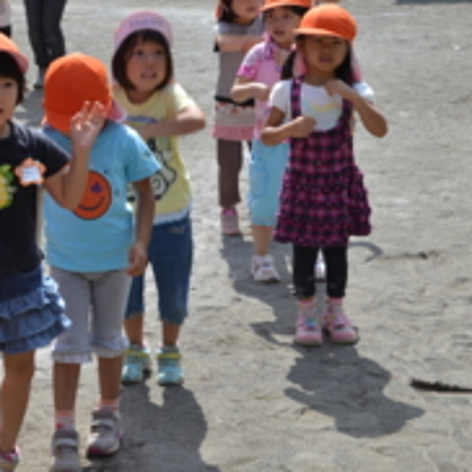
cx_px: -39
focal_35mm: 98
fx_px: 1511
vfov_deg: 17.7
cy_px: 144
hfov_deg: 17.2
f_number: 7.1
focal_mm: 35
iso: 100
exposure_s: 1/200
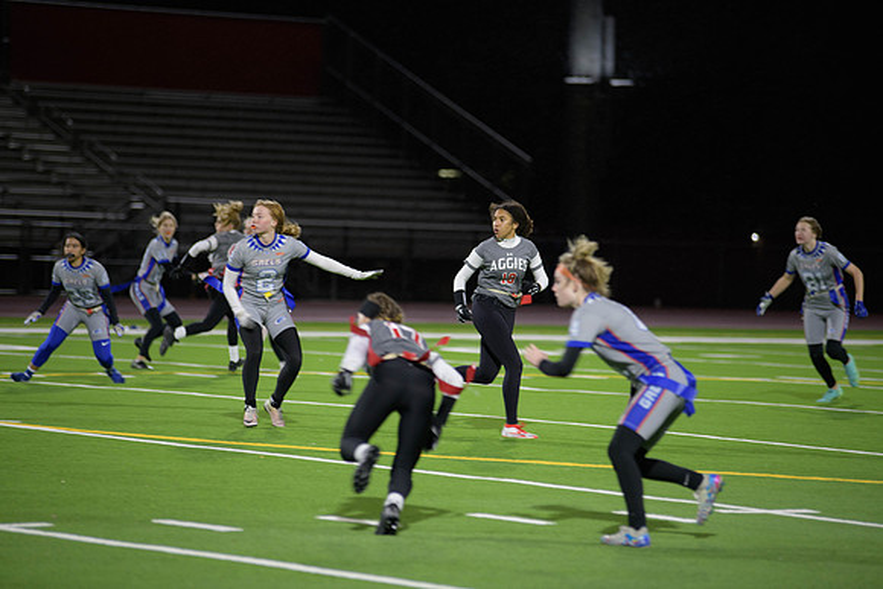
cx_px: 442
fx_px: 4293
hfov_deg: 11.7
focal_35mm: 175
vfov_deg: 7.9
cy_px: 294
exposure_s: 1/200
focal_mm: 175
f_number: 2.8
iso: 1000
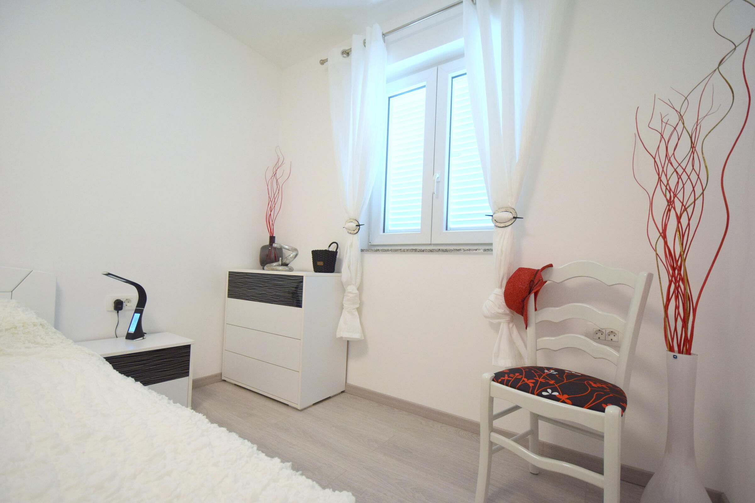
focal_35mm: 15
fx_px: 315
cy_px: 252
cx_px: 378
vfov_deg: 77.3
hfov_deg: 100.4
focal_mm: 10
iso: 1100
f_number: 3.5
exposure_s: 1/60
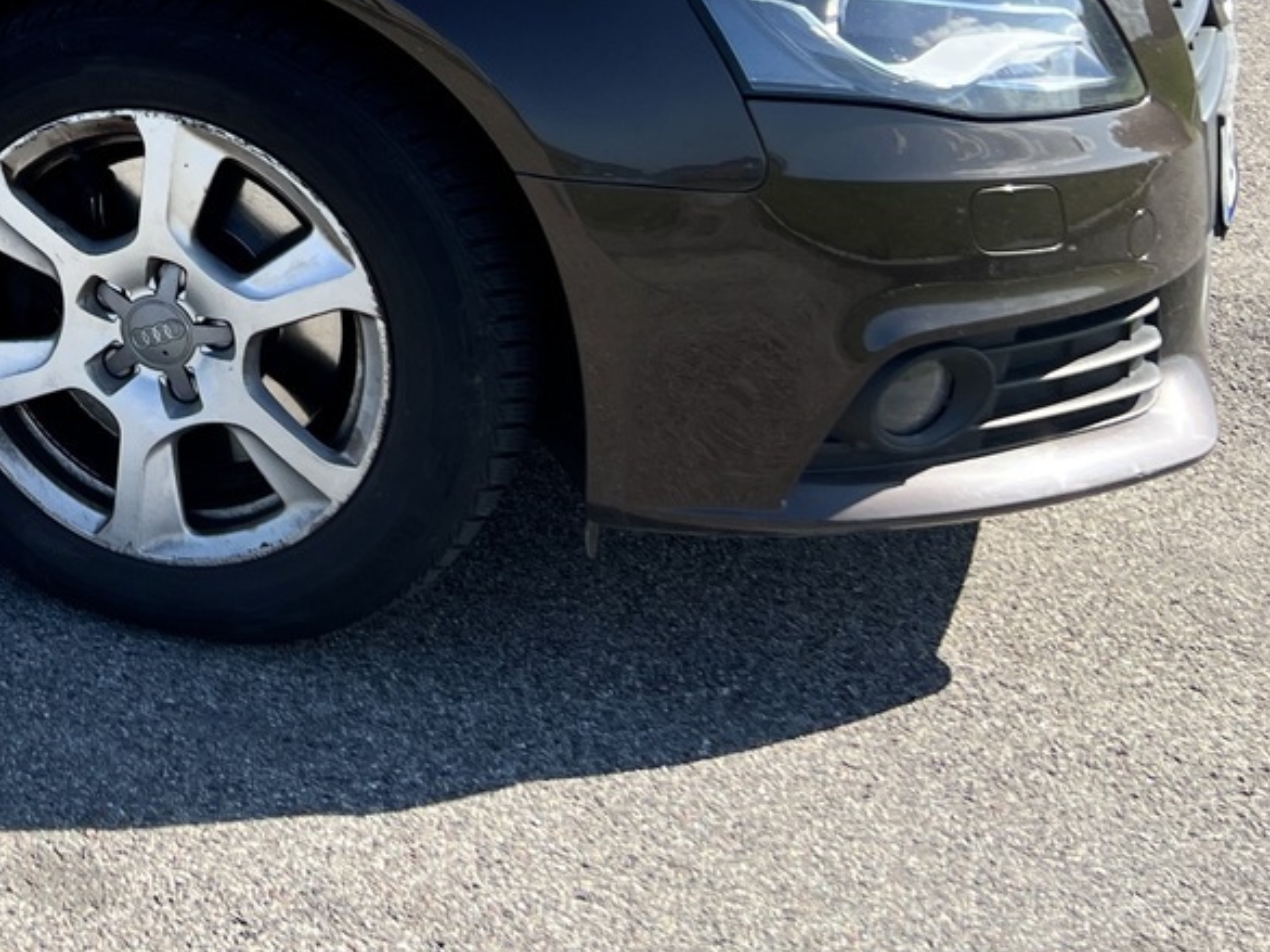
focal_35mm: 71
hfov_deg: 24.1
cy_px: -152
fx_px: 2604
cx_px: -371
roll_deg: +0.1
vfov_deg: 19.6
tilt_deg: -9.3
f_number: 1.5
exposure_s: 1/2299
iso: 50
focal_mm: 5.7
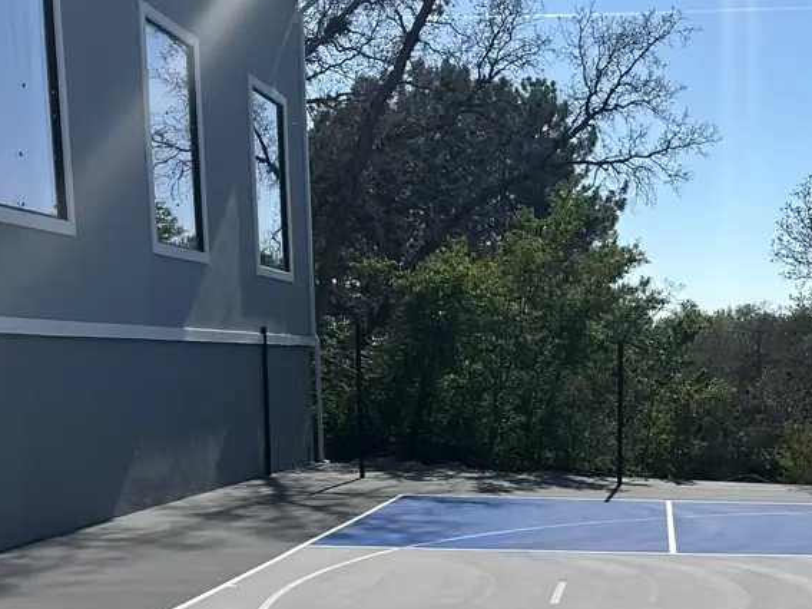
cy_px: 590
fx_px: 1431
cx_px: 682
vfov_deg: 23.2
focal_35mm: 61
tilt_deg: -8.1
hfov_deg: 30.7
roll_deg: -0.9
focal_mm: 6.86
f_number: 1.78
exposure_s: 1/6623
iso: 80
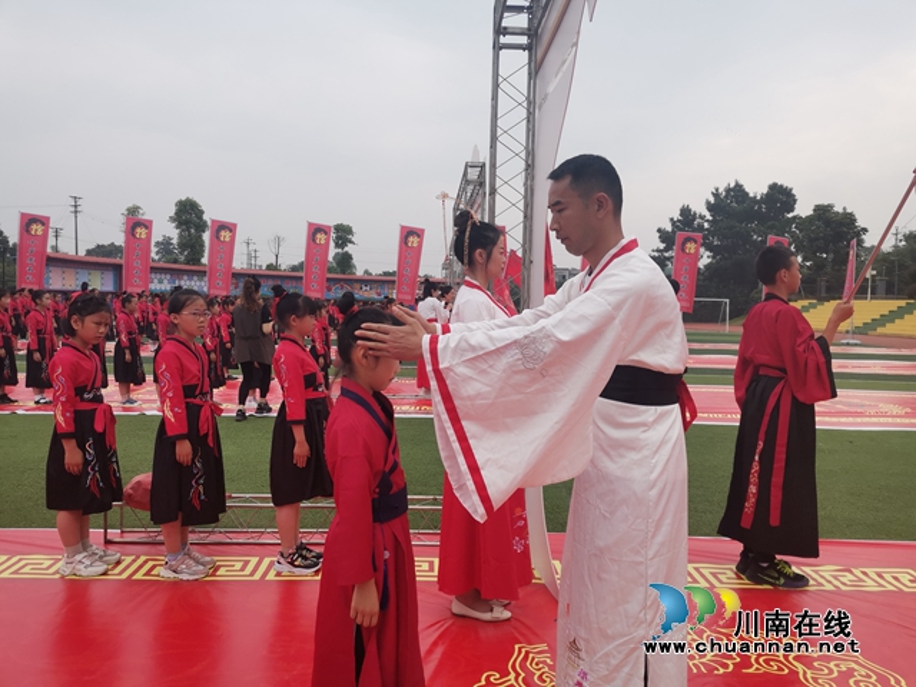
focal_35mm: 26
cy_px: 344
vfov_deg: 53.1
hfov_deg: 67.3
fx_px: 688
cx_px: 458
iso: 50
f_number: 1.8
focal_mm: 4.75
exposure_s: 1/942
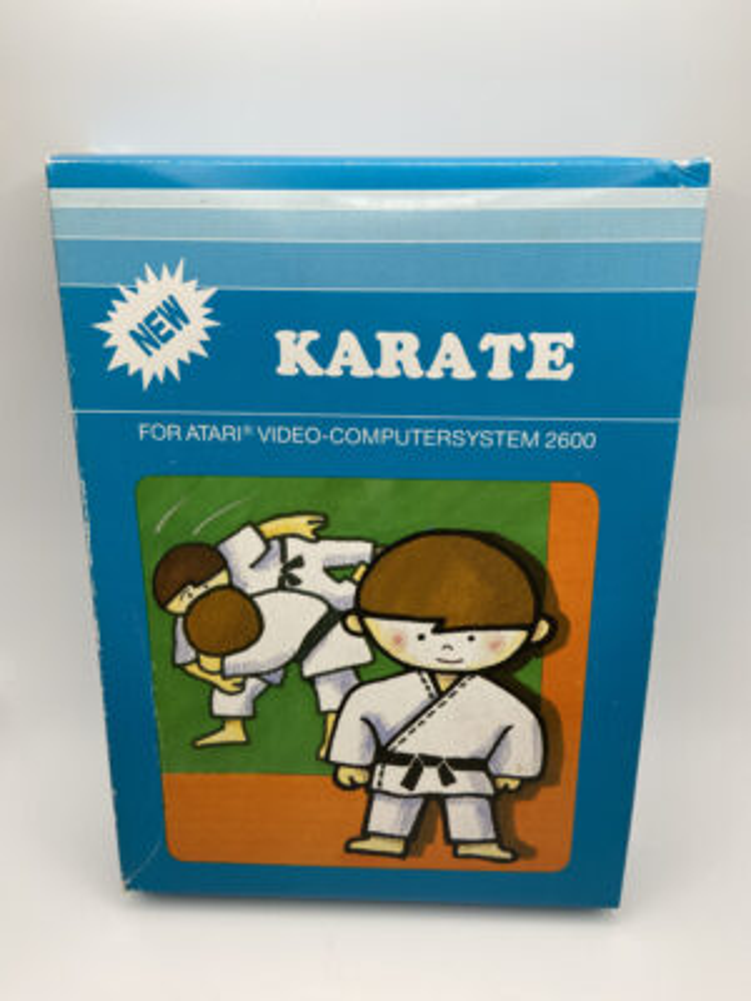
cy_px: 500
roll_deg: +4.5
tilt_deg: -39.7
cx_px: 376
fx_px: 752
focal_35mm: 26
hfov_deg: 53.1
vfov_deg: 67.3
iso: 32
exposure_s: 1/167
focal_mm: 4.25
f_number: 1.8
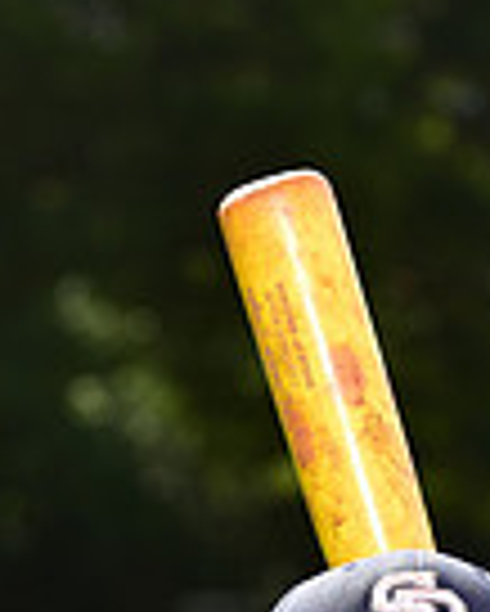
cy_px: 1125
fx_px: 7949
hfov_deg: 3.5
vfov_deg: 4.4
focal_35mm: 439
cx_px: 312
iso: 100
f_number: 5.6
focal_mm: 110
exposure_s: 1/250
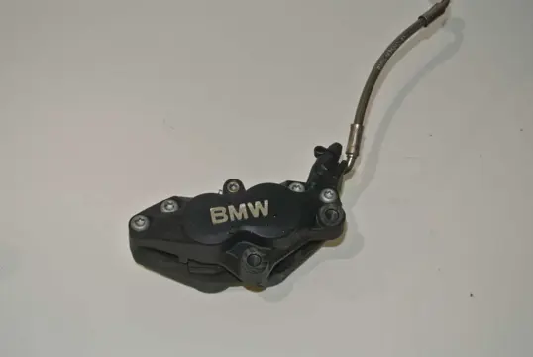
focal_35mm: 49
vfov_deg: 27.6
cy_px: 178
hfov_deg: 40.3
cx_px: 266
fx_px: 726
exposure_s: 1/60
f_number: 4.5
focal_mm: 18.2
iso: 200
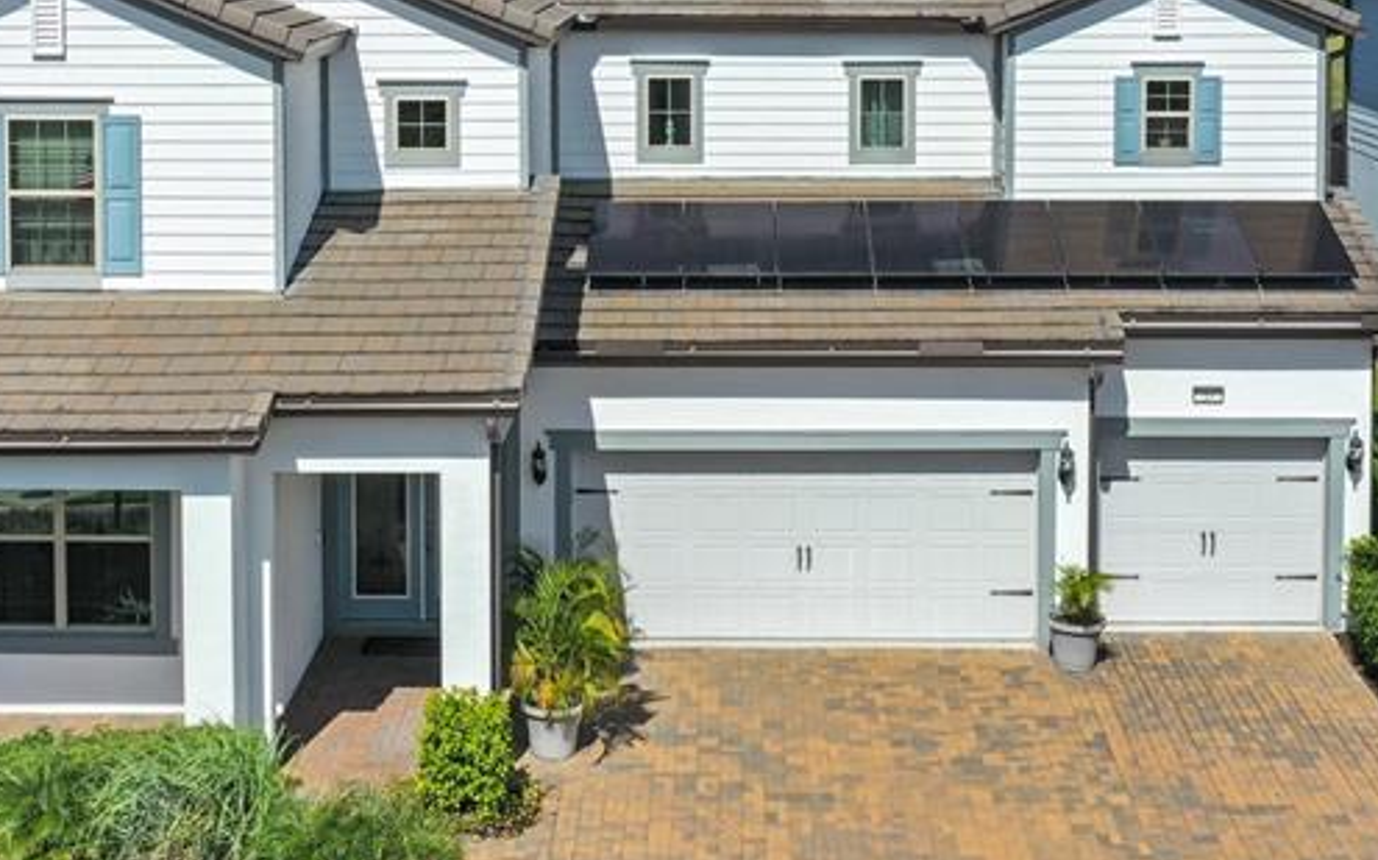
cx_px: 738
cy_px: 409
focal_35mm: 59
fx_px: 2215
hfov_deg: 34.5
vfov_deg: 22.0
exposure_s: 1/500
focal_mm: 10.26
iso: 100
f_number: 7.1
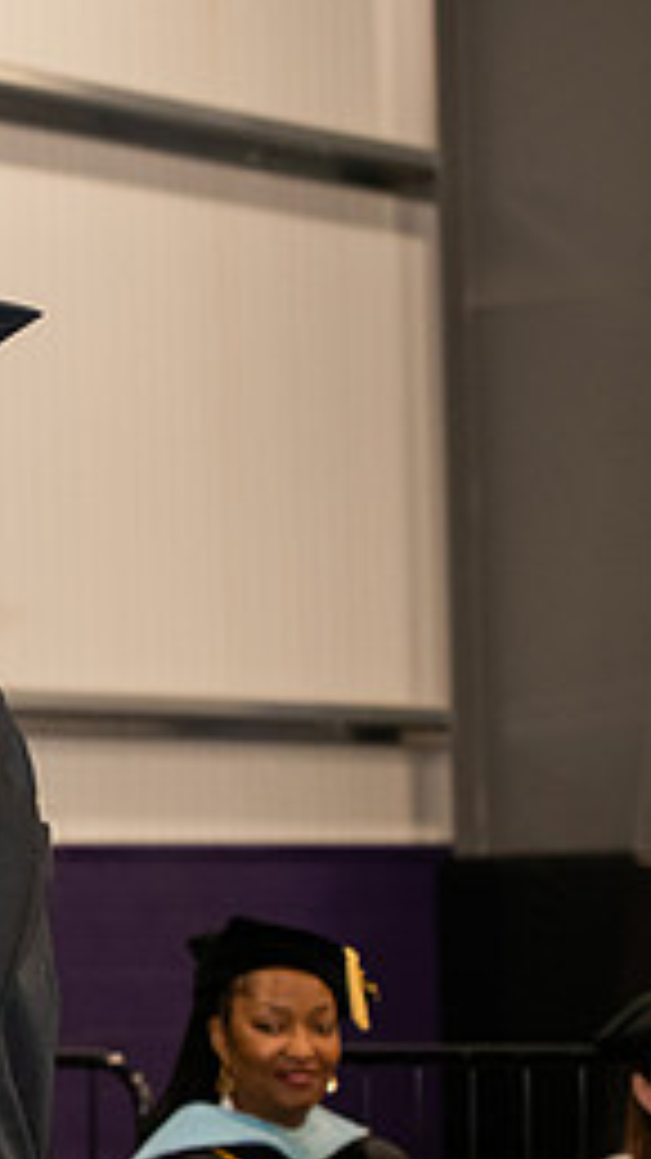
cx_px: -611
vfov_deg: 13.0
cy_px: 797
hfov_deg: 7.1
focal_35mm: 165
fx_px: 5067
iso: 2000
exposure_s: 1/200
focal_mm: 70
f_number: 5
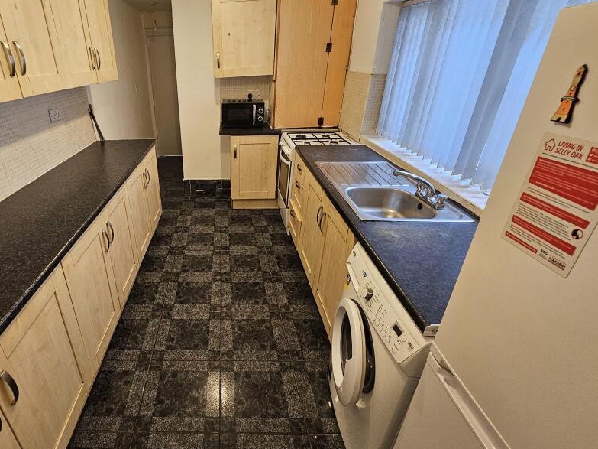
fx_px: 294
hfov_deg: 88.6
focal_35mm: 17
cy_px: 225
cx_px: 213
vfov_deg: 74.7
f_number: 2.2
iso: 320
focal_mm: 2.2
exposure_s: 1/50
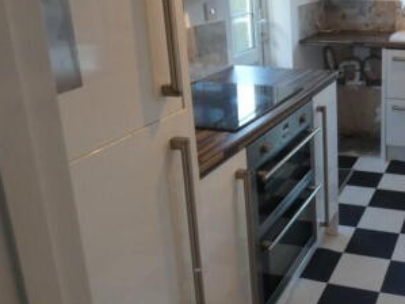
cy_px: 86
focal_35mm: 39
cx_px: 366
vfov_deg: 36.2
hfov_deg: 43.6
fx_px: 456
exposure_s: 1/60
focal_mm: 3.6
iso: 320
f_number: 2.8
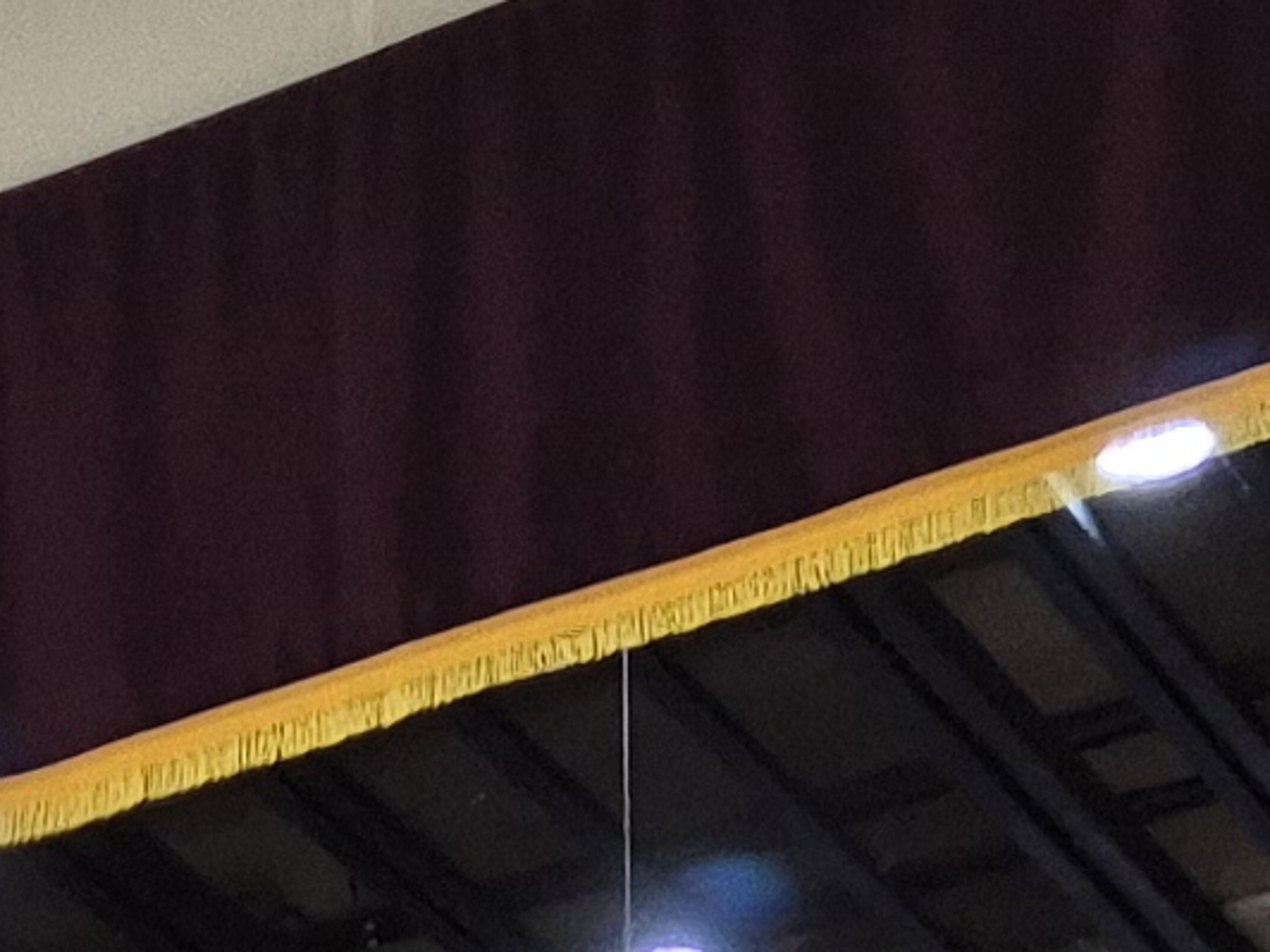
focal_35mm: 173
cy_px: 3381
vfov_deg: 7.1
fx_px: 6347
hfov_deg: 10.5
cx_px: -1284
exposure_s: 1/120
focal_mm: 5.4
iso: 200
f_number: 1.8
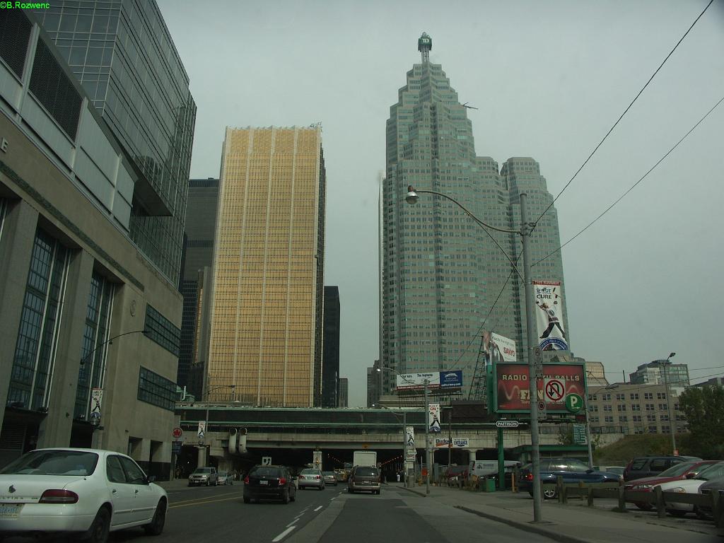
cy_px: 272
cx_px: 362
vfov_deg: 46.8
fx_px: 627
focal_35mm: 30
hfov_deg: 60.0
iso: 64
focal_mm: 7.83
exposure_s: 1/1250
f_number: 4
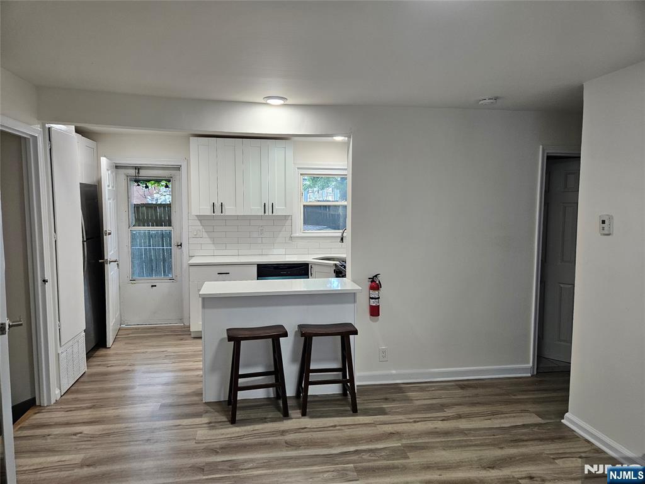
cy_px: 242
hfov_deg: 73.9
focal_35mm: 23
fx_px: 429
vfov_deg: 58.9
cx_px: 322
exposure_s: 1/120
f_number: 1.8
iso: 200
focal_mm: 5.4
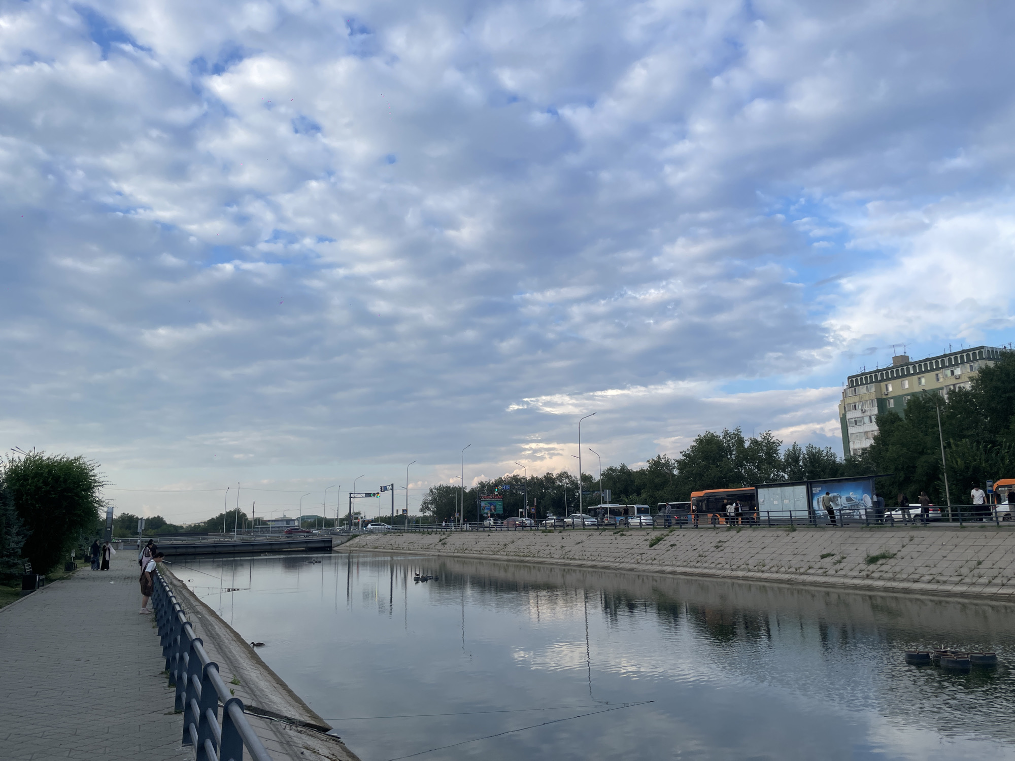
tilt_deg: +11.3
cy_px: 380
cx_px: 508
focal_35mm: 26
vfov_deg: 53.1
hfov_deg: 67.3
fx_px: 762
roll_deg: +1.2
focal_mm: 4.2
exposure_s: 1/1595
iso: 32
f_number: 1.6
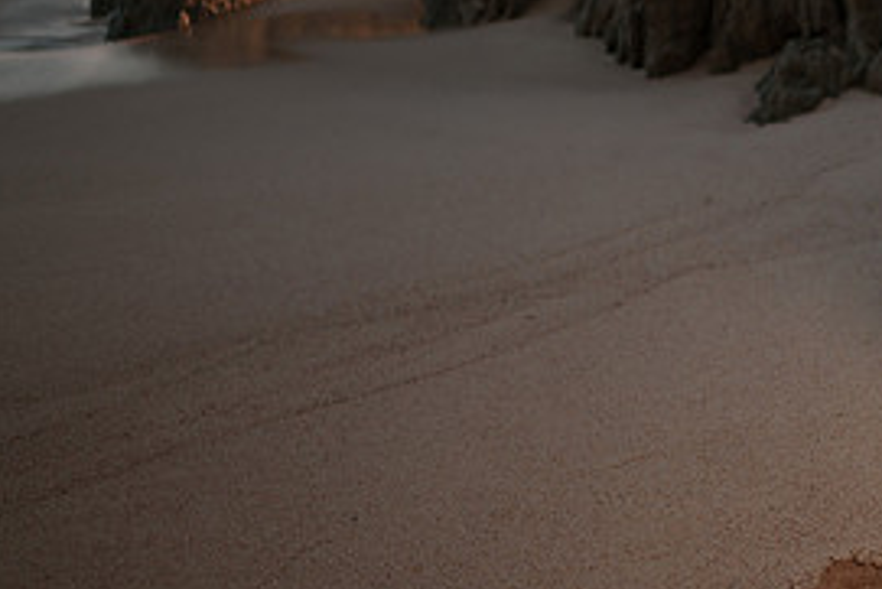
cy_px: -2
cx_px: 911
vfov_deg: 17.8
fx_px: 1838
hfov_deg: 25.5
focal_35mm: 75
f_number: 1.8
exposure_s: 1/2500
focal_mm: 35
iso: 100
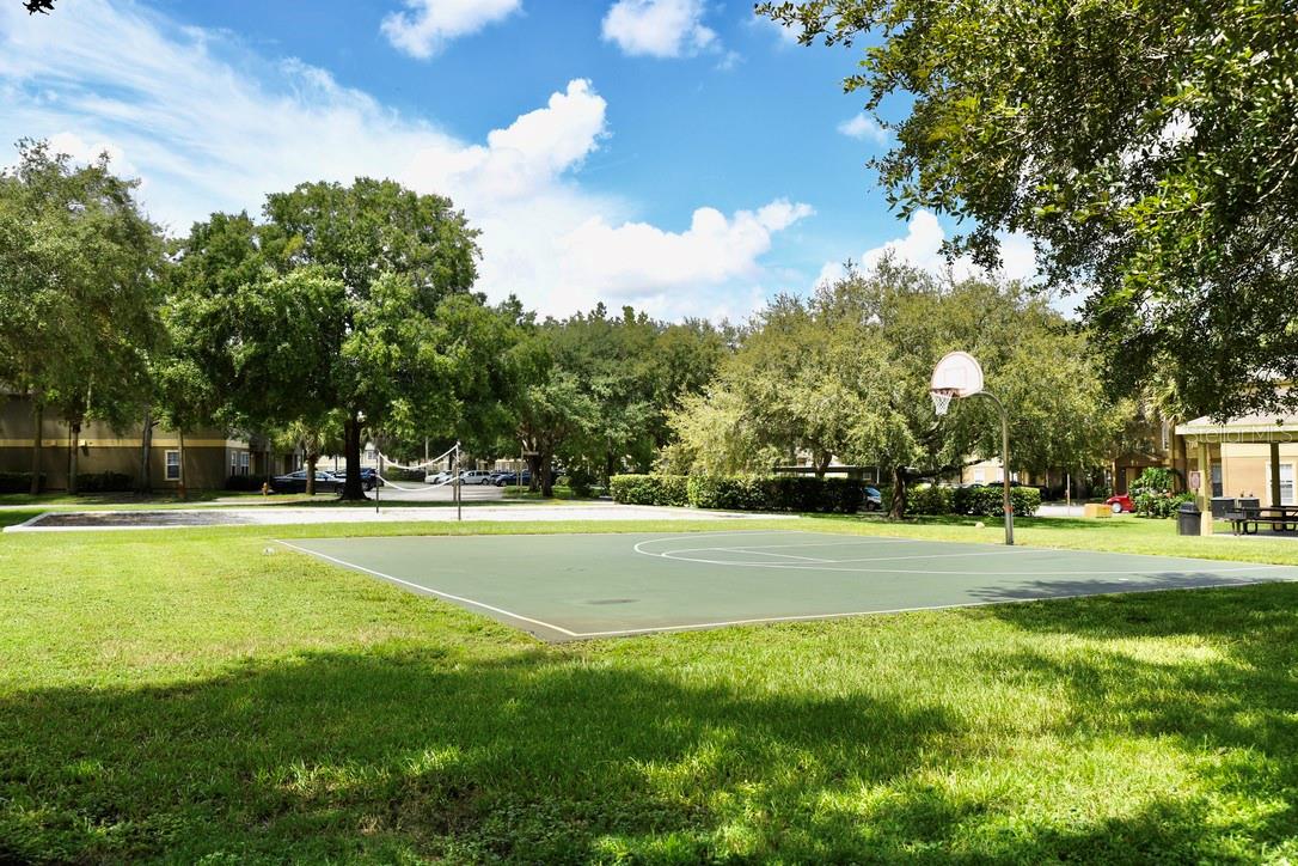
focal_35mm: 31
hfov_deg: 60.3
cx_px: 649
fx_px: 1118
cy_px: 433
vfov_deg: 42.3
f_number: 5
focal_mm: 31
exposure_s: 1/2500
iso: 800
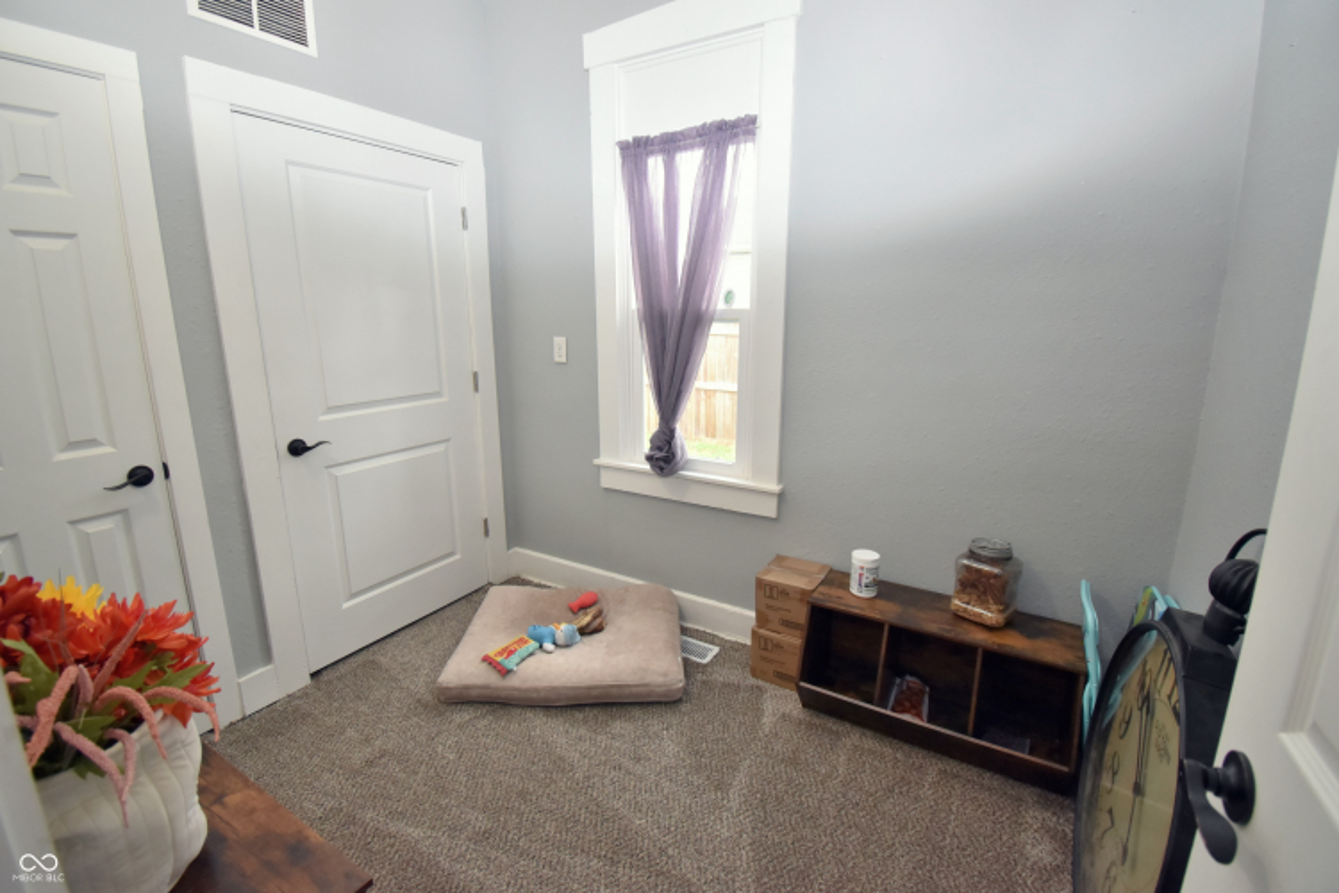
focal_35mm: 15
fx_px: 558
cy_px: 446
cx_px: 670
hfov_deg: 100.4
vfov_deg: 77.3
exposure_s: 1/80
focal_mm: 10
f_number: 4.5
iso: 800
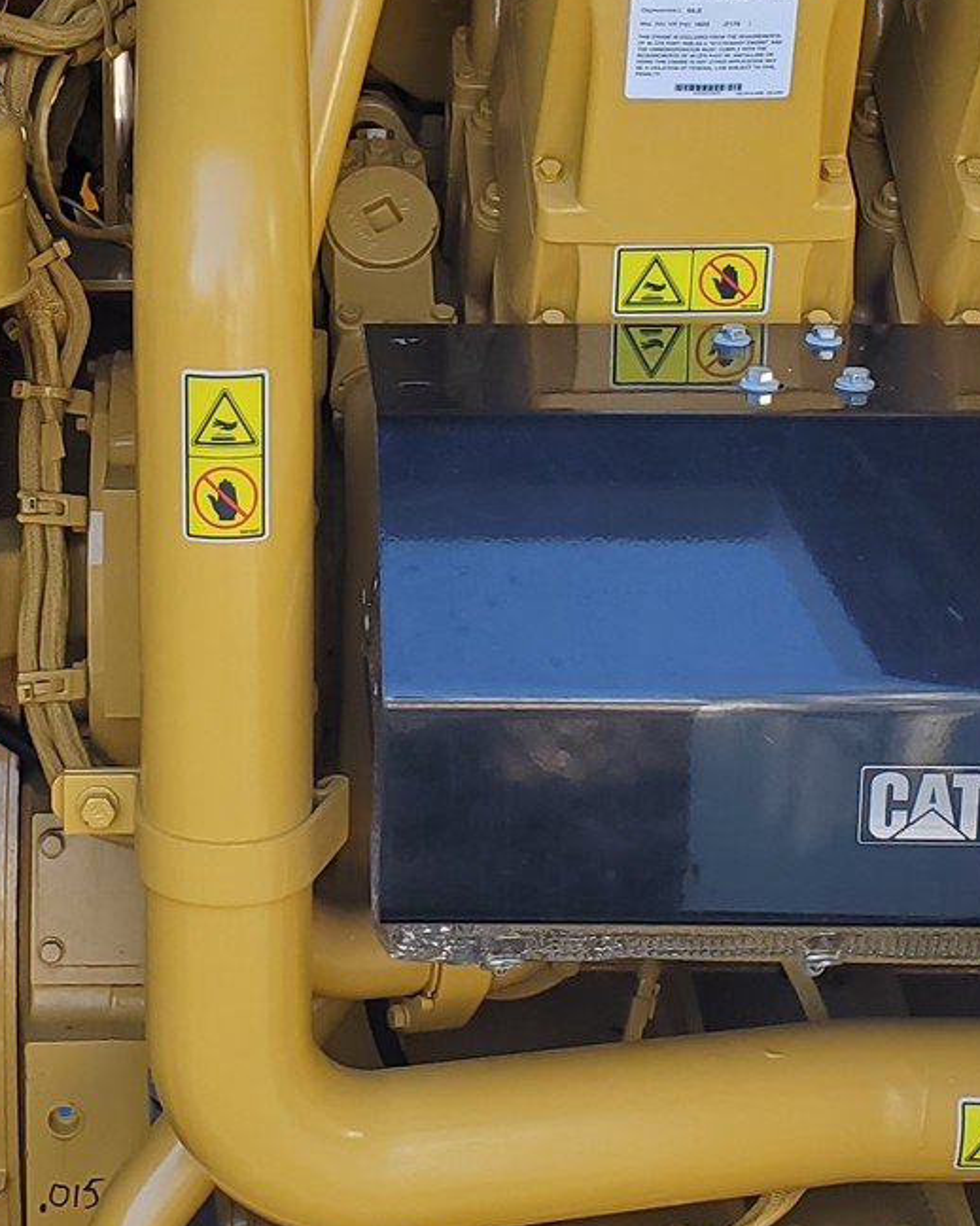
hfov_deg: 19.3
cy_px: 367
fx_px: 2866
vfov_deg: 24.0
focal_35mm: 79
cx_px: 318
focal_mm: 4.3
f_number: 2.4
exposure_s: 1/120
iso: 64
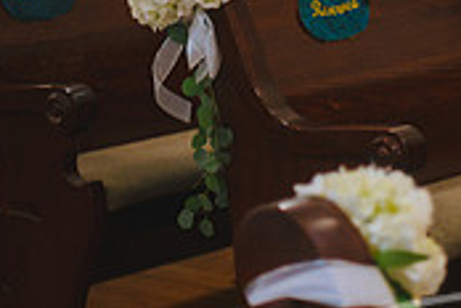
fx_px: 2343
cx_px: 580
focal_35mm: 183
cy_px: 98
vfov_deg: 7.5
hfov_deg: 11.0
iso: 2500
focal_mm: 55
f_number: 2.8
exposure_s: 1/100
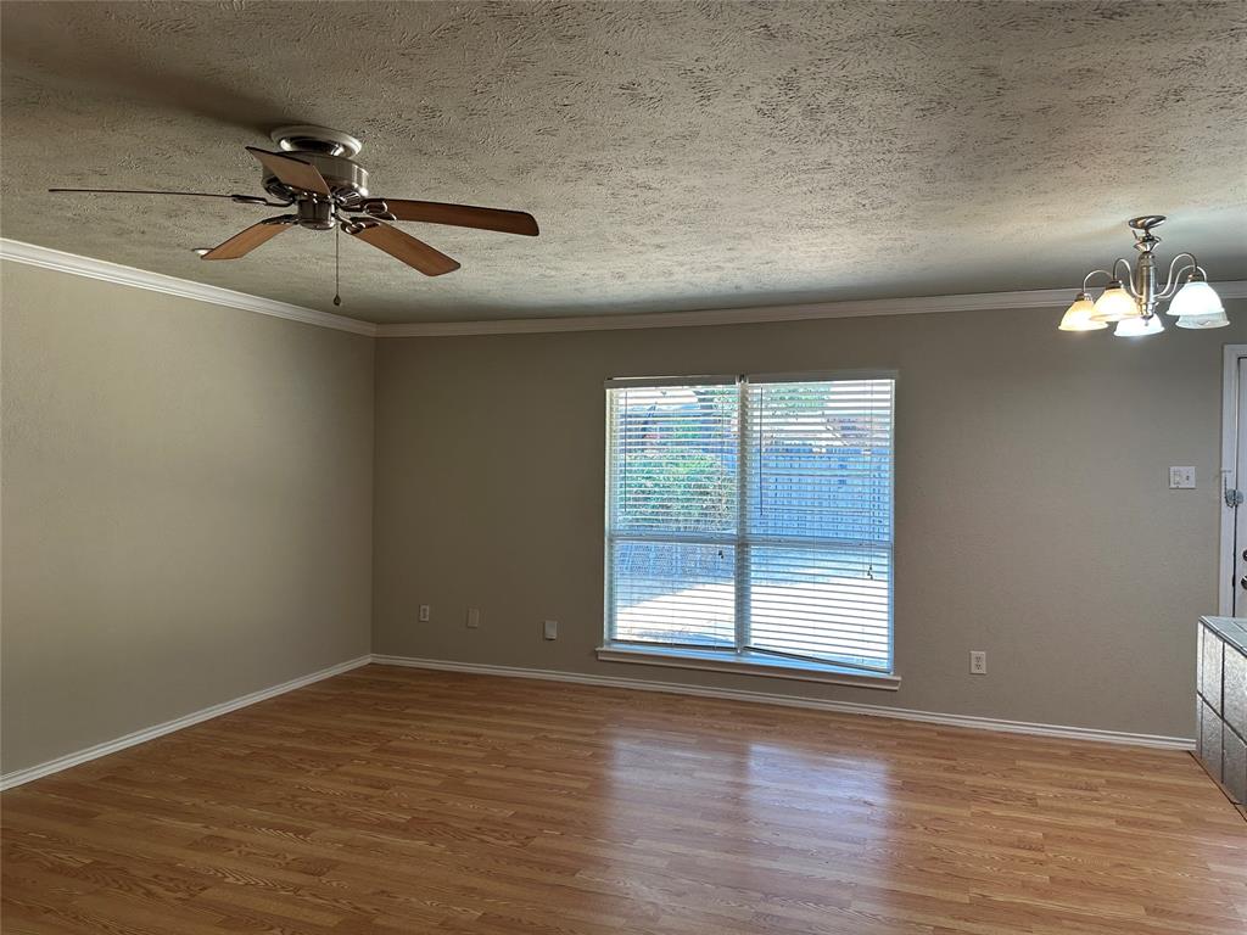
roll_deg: +0.1
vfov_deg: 56.8
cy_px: 468
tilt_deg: +0.3
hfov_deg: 71.6
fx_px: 865
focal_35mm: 24
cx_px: 624
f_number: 1.78
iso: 125
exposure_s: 1/120
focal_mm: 6.86
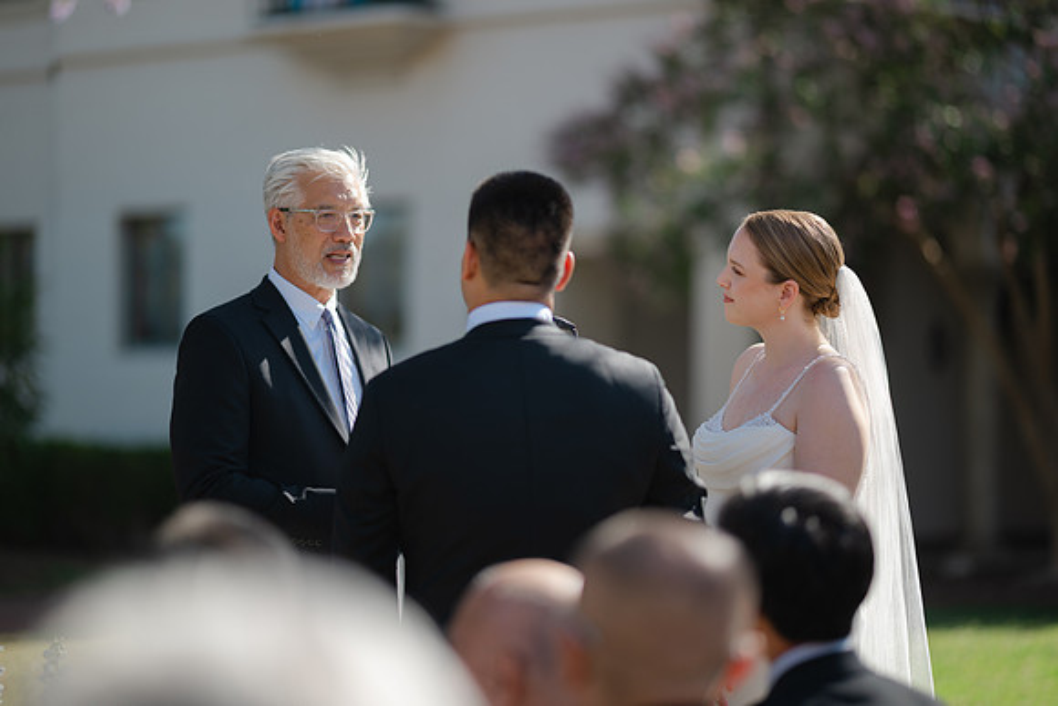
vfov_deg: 13.0
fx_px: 3086
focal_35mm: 105
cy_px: 353
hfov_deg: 19.5
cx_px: 529
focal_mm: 105
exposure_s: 1/1600
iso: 64
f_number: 1.4
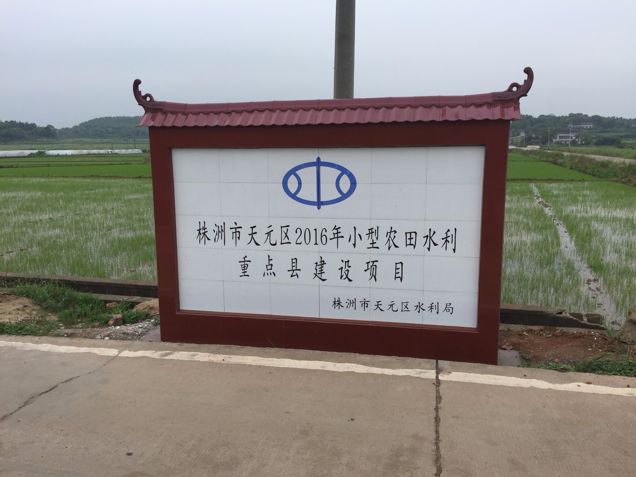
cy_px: 238
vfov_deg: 48.2
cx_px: 318
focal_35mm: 29
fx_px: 533
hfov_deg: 61.7
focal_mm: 4.15
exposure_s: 1/964
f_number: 2.2
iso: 32
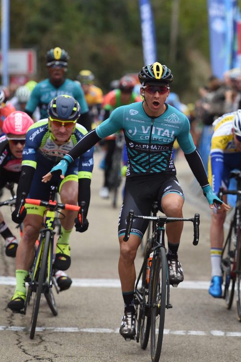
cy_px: 177
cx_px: 187
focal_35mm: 283
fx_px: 2844
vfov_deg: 7.3
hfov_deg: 4.8
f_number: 4
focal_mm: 180
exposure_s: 1/1000
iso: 1600
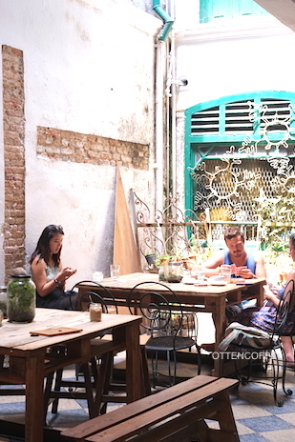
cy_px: 268
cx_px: 140
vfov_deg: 37.4
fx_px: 652
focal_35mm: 53
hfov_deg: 25.5
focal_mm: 27
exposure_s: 1/125
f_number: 5
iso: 1000
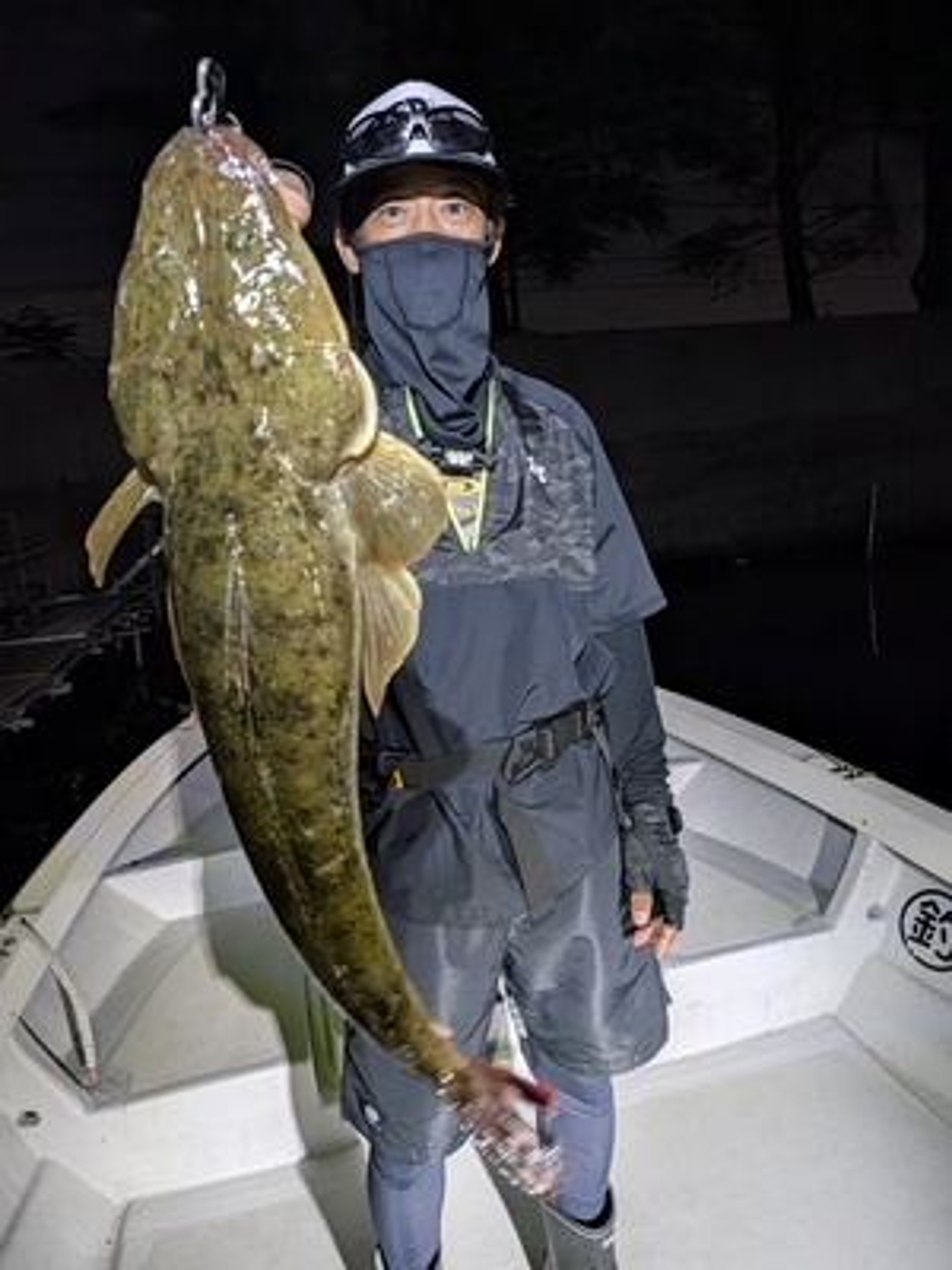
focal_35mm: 23
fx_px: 843
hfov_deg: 58.9
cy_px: 635
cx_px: 476
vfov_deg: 73.9
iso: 471
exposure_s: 1/40
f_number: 1.7
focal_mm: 5.28
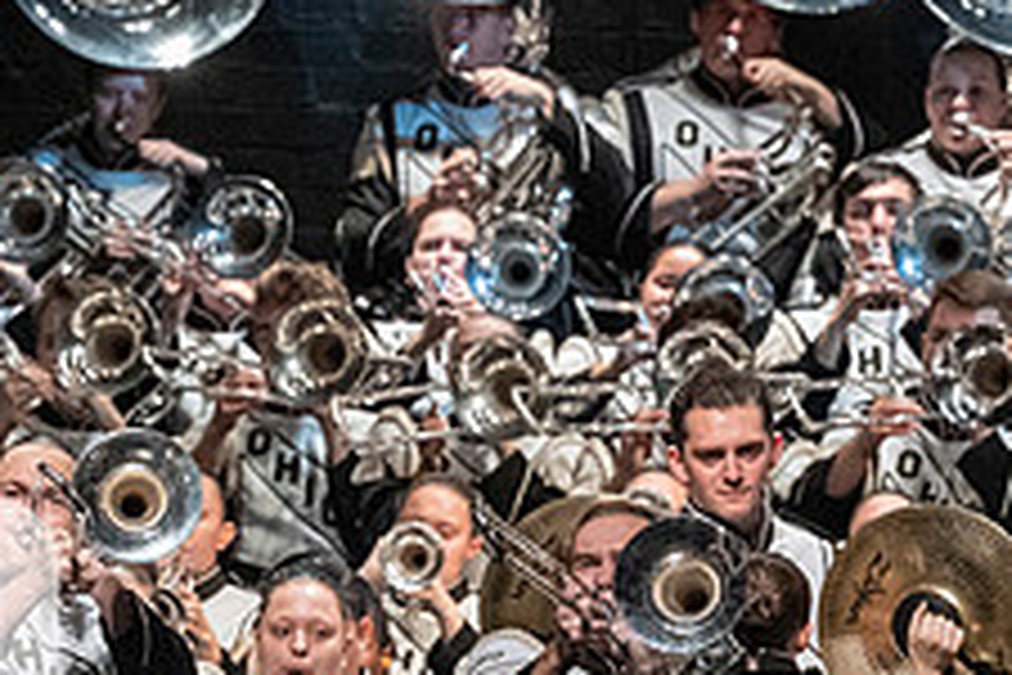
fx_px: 16275
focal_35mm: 579
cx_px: -279
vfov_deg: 2.4
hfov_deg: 3.6
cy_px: 706
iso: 4000
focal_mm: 150
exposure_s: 1/500
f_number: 4
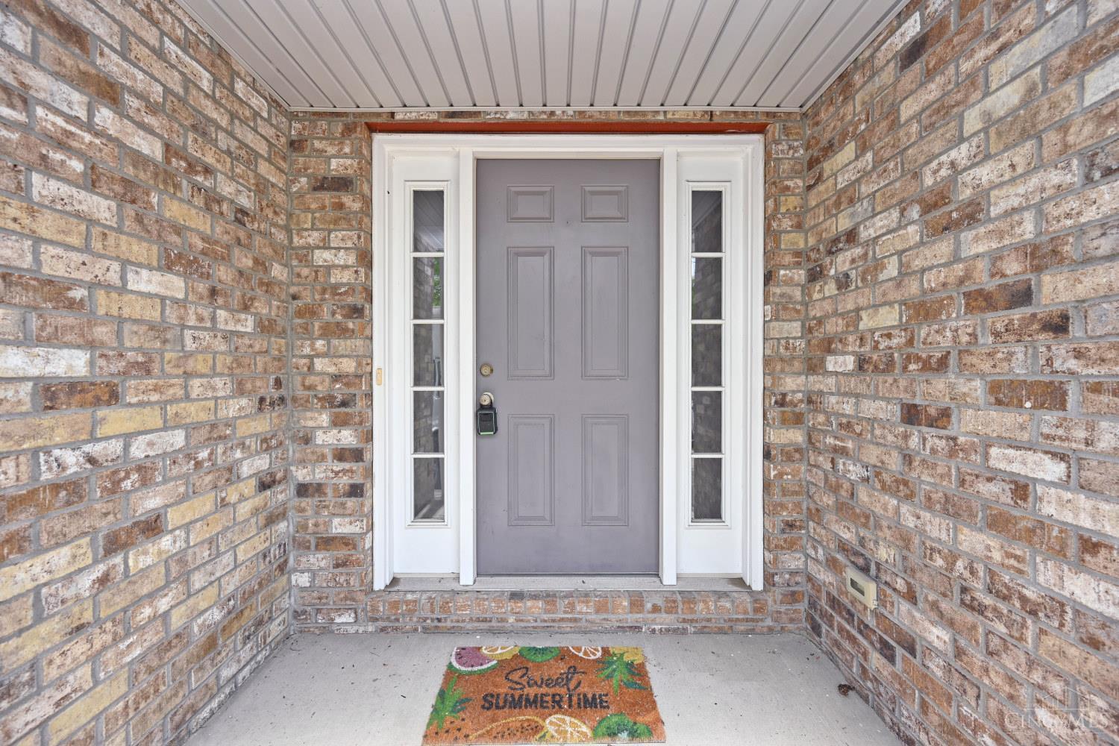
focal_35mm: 14
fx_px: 435
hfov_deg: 104.3
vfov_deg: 81.2
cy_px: 373
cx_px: 560
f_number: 5.6
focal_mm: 14
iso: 140
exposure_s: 1/125
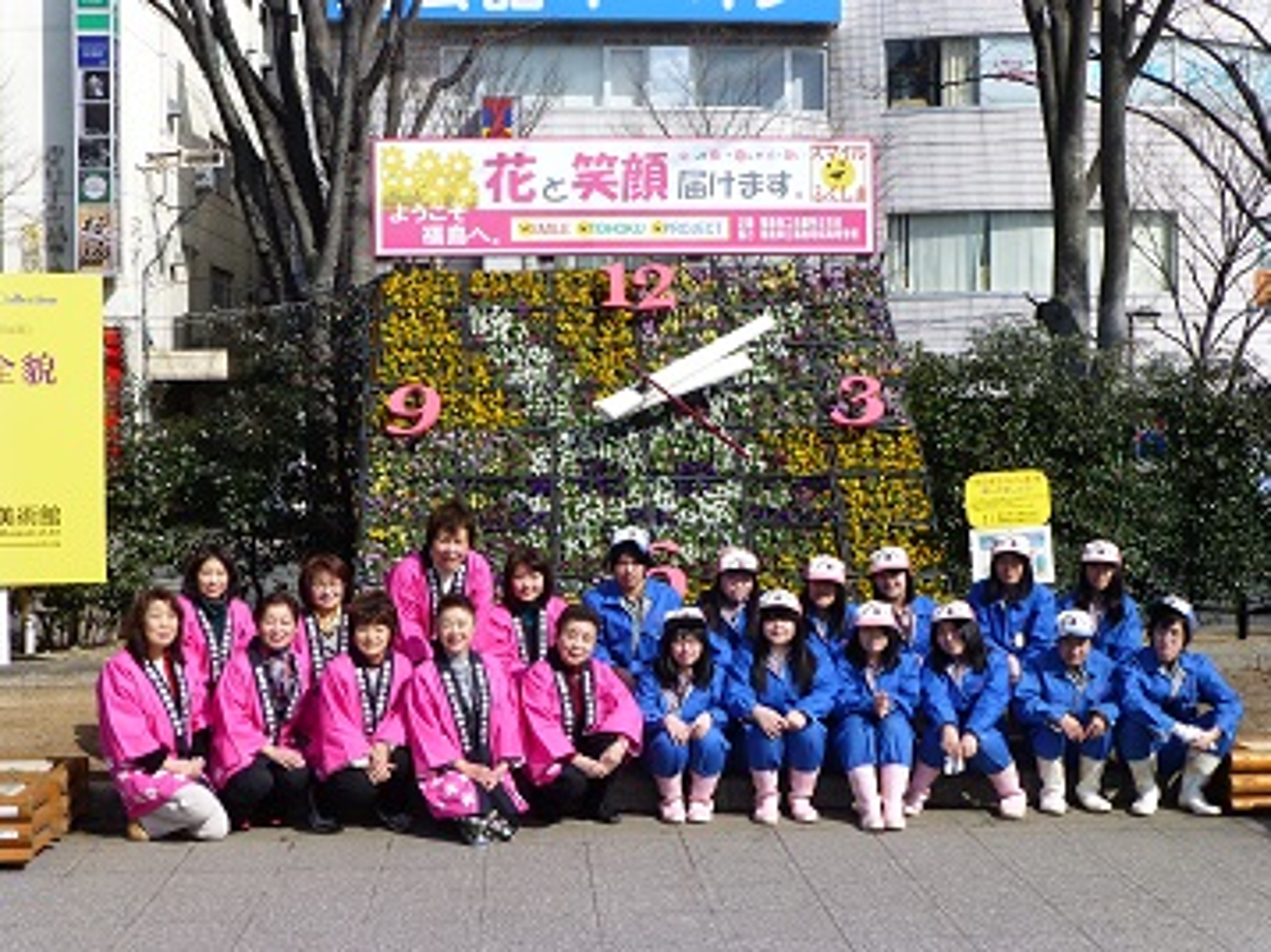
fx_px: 1871
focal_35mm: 51
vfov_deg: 28.5
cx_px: 636
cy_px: 476
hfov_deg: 37.5
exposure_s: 1/800
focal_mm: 9
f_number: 4.4
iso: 100
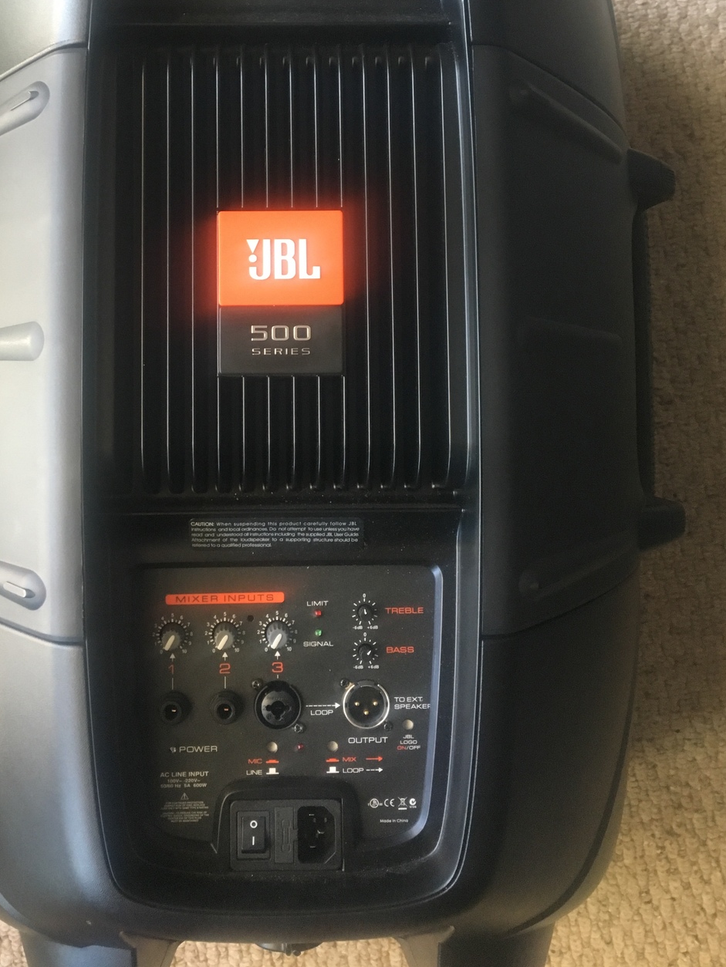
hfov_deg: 38.6
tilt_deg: -86.3
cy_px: 352
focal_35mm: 37
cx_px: 302
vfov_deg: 49.6
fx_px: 1034
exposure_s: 1/30
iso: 160
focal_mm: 4.15
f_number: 2.2
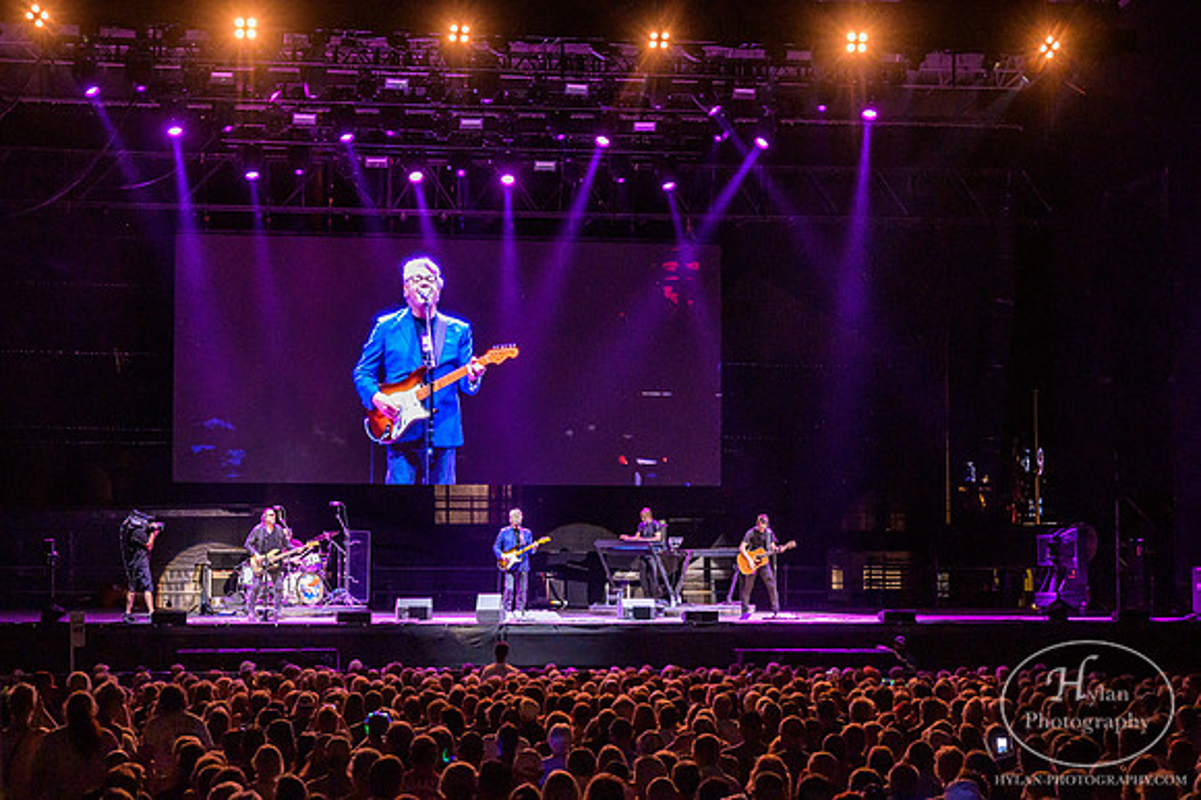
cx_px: 517
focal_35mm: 82
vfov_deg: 16.7
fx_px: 2719
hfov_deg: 24.9
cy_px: 400
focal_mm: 70
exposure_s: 1/200
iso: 3200
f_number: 5
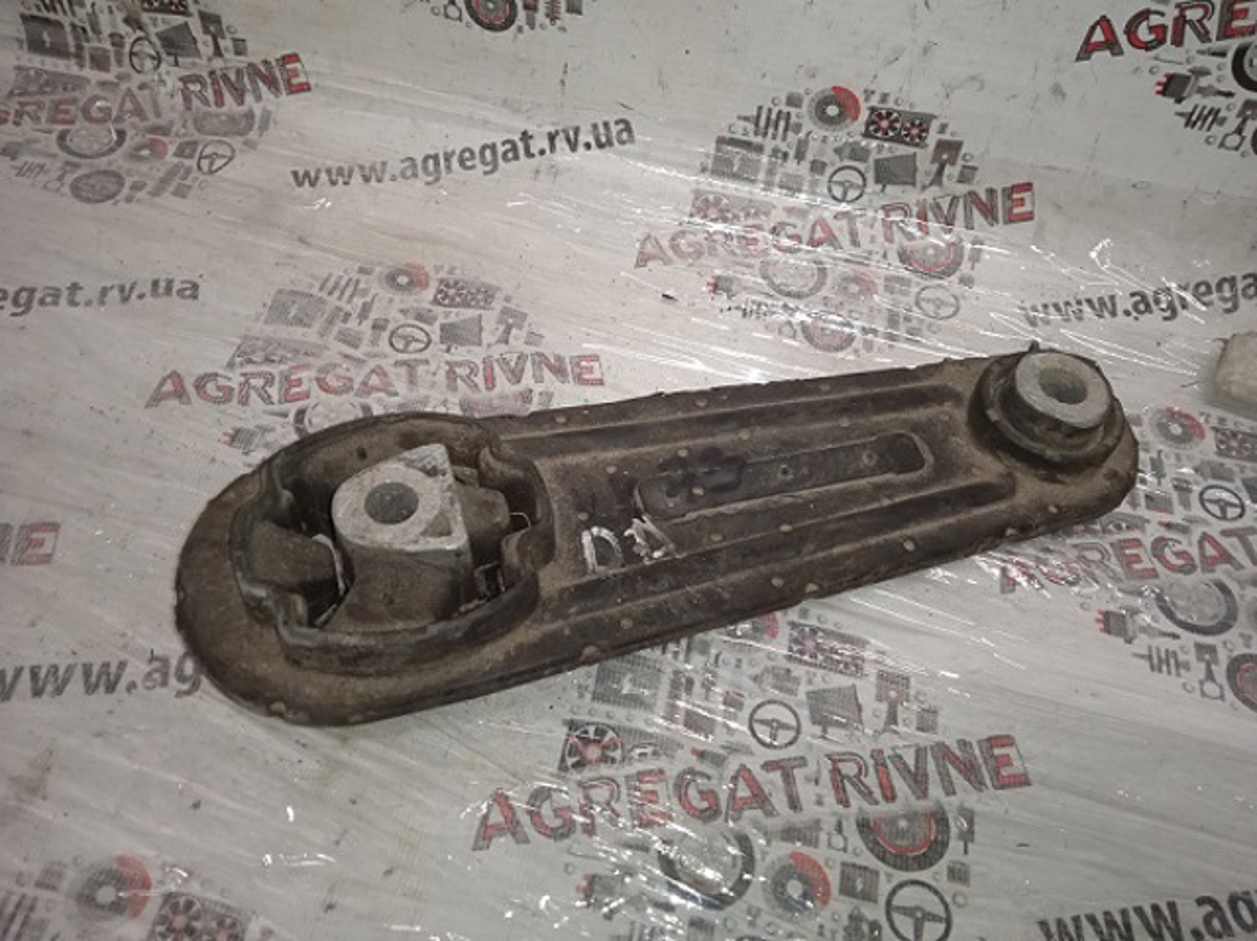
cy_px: 470
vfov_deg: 49.7
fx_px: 1016
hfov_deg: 63.5
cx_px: 628
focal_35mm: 28
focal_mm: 3.43
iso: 456
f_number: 2.2
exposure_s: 1/33.3
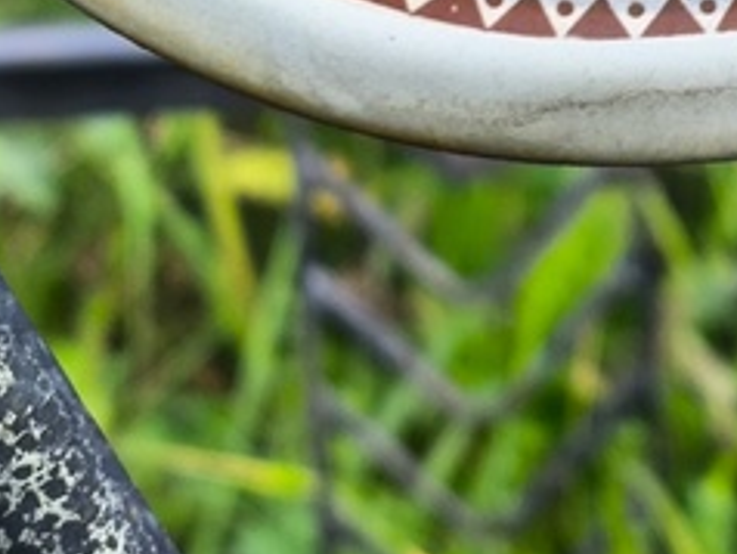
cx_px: 482
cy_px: -173
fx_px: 3580
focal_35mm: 168
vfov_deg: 8.7
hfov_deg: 11.7
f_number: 1.7
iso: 50
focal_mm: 4.71
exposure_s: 1/154
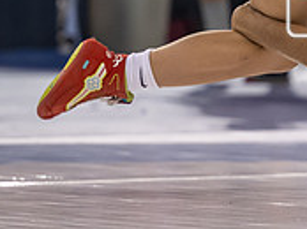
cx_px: 349
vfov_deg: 2.8
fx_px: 4614
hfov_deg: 3.8
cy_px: 132
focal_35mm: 521
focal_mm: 115
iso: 1250
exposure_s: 1/800
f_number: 2.8
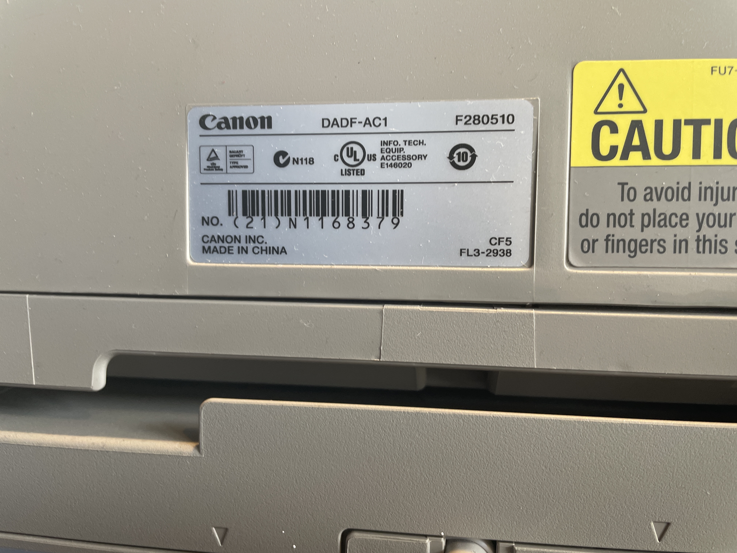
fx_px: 554
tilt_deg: -9.1
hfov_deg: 67.3
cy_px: 276
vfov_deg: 53.1
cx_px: 368
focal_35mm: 26
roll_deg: -0.3
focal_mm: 4.2
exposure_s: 1/59
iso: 125
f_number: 1.6
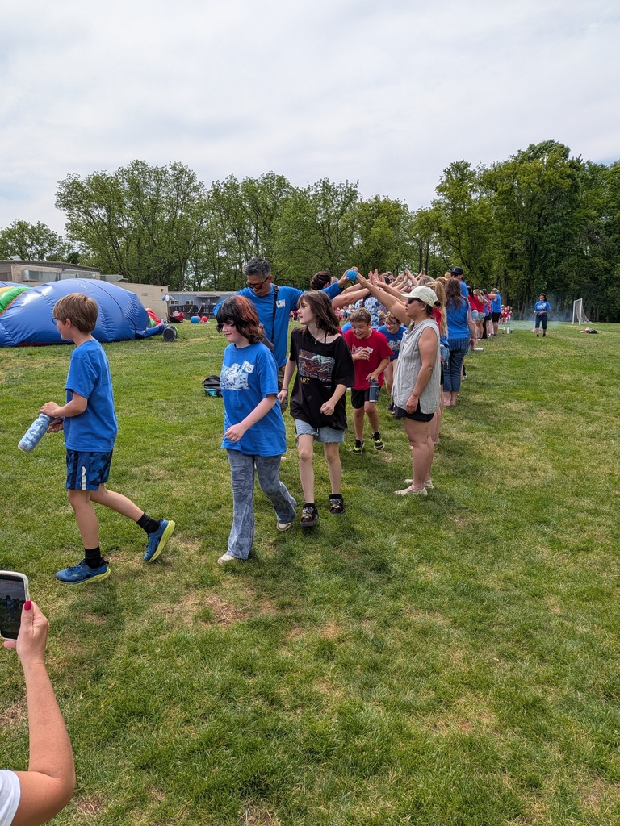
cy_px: 413
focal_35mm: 24
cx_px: 310
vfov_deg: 71.6
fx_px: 573
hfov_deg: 56.8
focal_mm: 4.53
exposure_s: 1/1433
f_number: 1.7
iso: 27
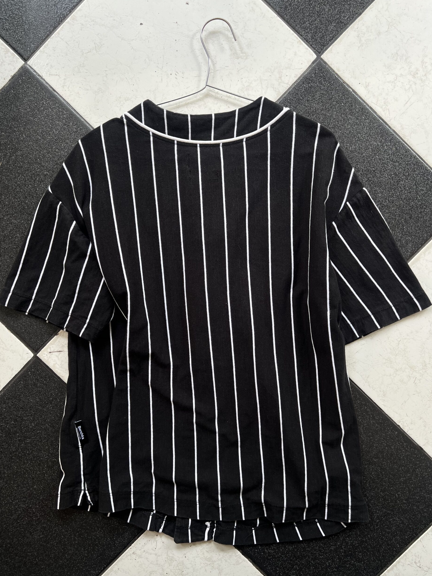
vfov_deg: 65.3
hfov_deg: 51.4
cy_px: 297
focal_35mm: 27
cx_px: 211
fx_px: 449
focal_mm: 5.7
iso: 50
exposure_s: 1/121
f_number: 1.5
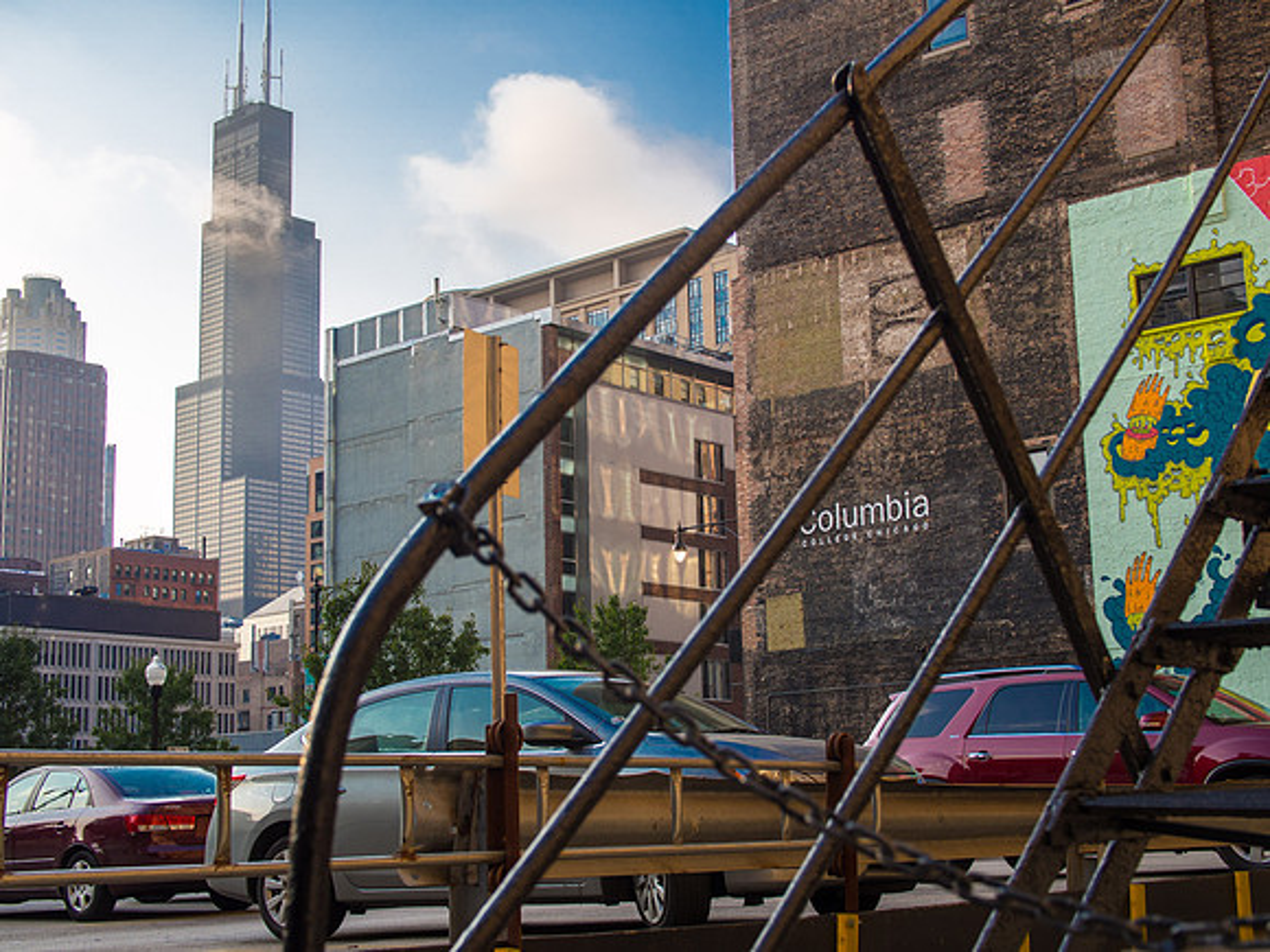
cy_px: 476
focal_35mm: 50
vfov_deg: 29.1
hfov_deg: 38.2
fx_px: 1834
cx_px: 635
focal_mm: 25
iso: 200
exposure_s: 1/200
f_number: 5.6
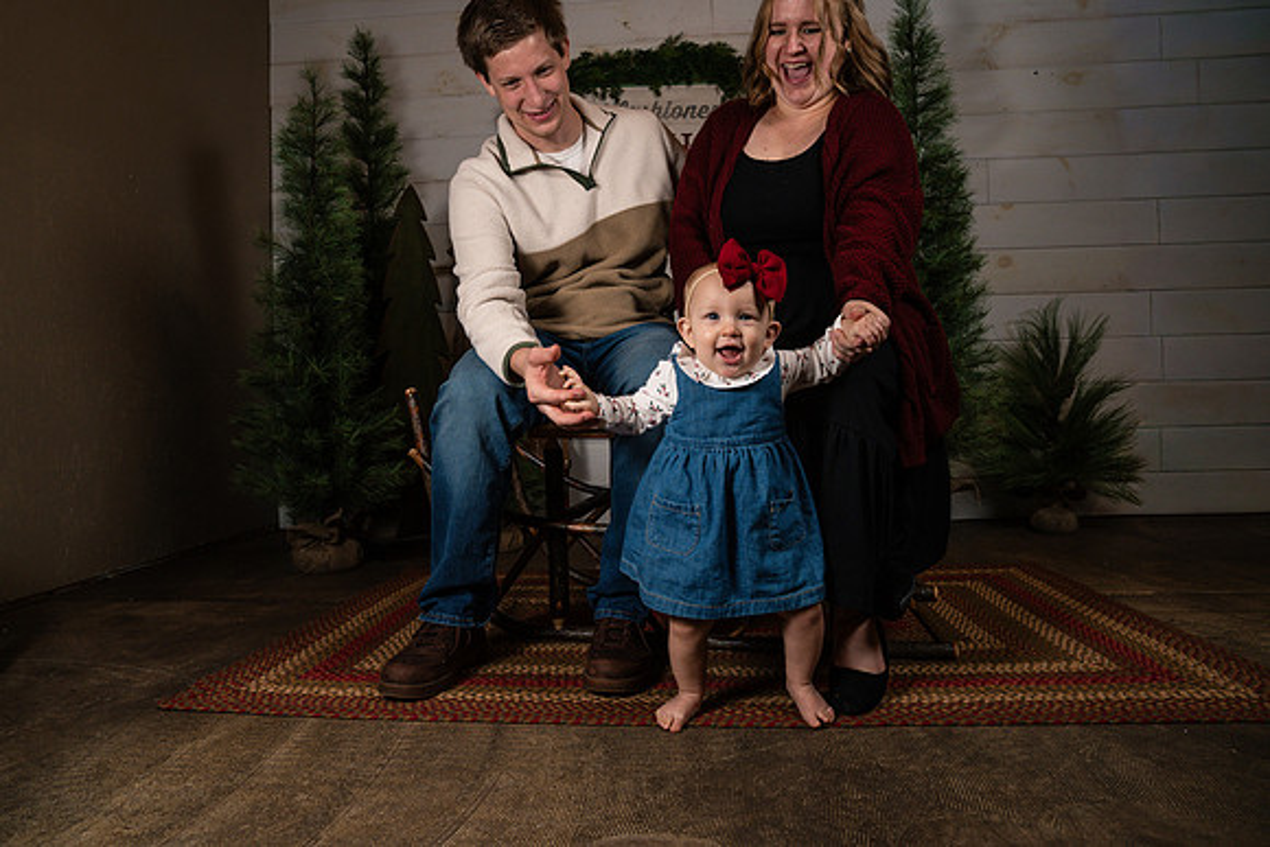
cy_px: 424
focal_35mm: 24
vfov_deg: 53.2
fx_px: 847
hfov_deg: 73.7
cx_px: 635
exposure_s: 1/250
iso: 320
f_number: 5.6
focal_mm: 24
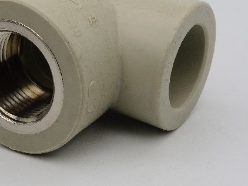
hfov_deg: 19.6
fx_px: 717
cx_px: 83
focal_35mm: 100
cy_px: 52
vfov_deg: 14.8
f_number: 8
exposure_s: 1/320
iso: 100
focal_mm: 14.1
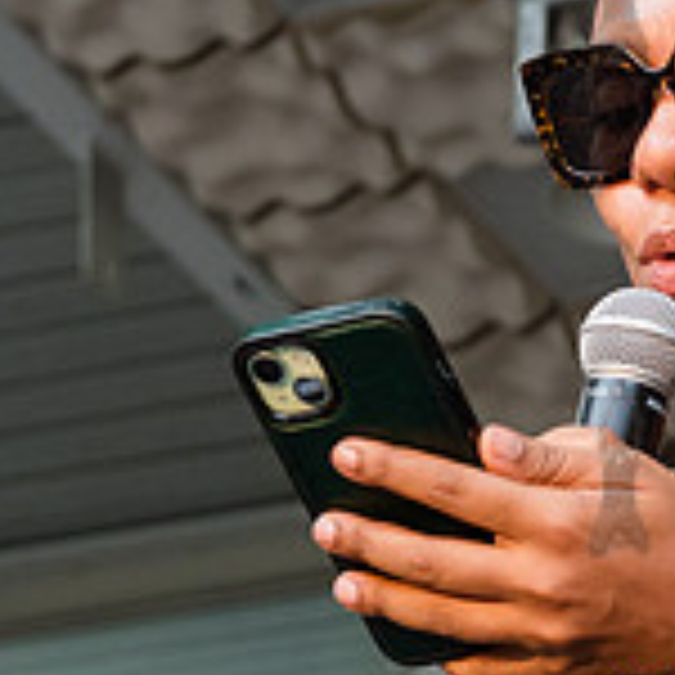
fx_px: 6310
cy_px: 490
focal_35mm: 286
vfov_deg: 6.1
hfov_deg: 6.0
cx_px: 1340
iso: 1000
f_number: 5
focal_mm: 56
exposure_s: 1/125
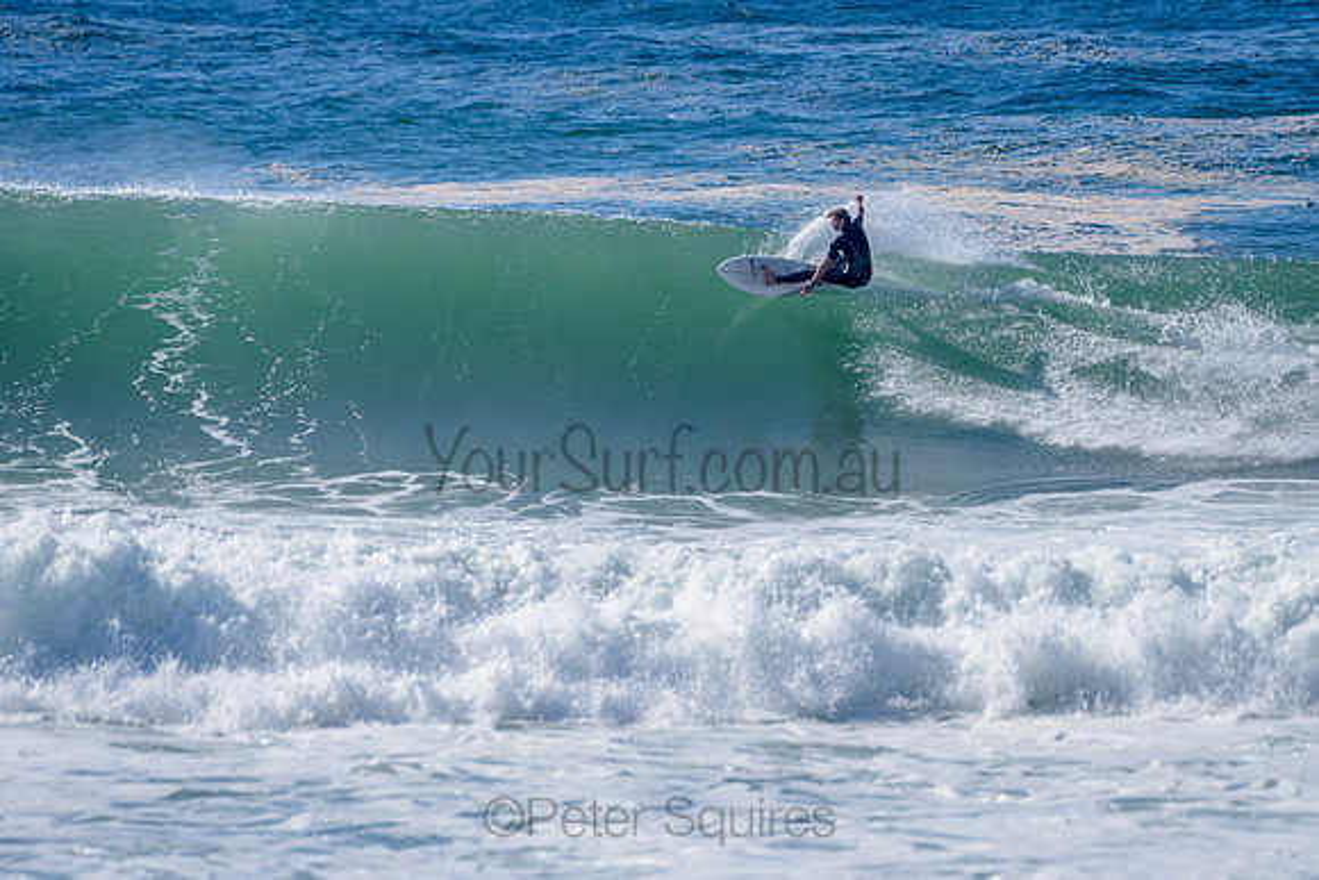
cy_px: 403
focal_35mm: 553
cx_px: 724
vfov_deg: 2.5
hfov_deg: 3.7
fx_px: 20277
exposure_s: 1/2000
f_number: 5.6
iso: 140
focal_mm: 500
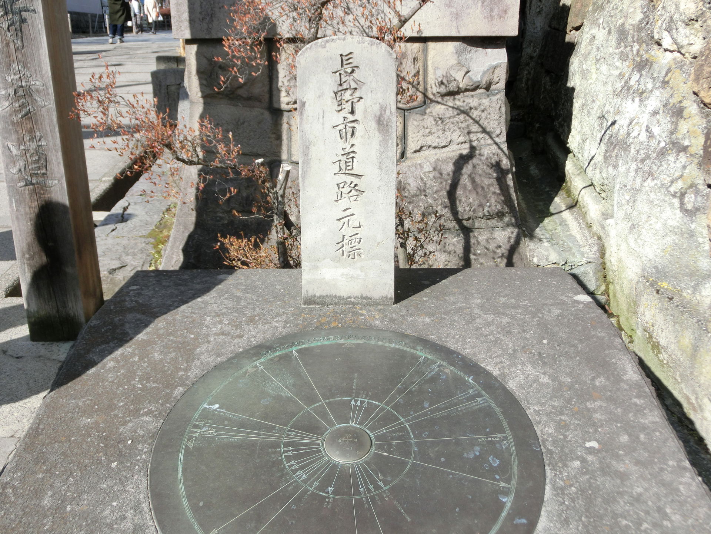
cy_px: 267
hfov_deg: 55.4
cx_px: 356
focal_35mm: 33
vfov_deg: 42.9
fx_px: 678
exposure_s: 1/500
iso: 80
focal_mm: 5.93
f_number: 3.7
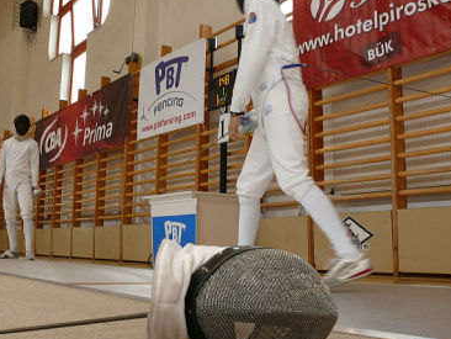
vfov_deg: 33.6
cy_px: 161
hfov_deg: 43.7
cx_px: 195
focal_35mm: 43
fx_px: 561
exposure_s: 1/30
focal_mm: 7.4
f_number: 4
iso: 100
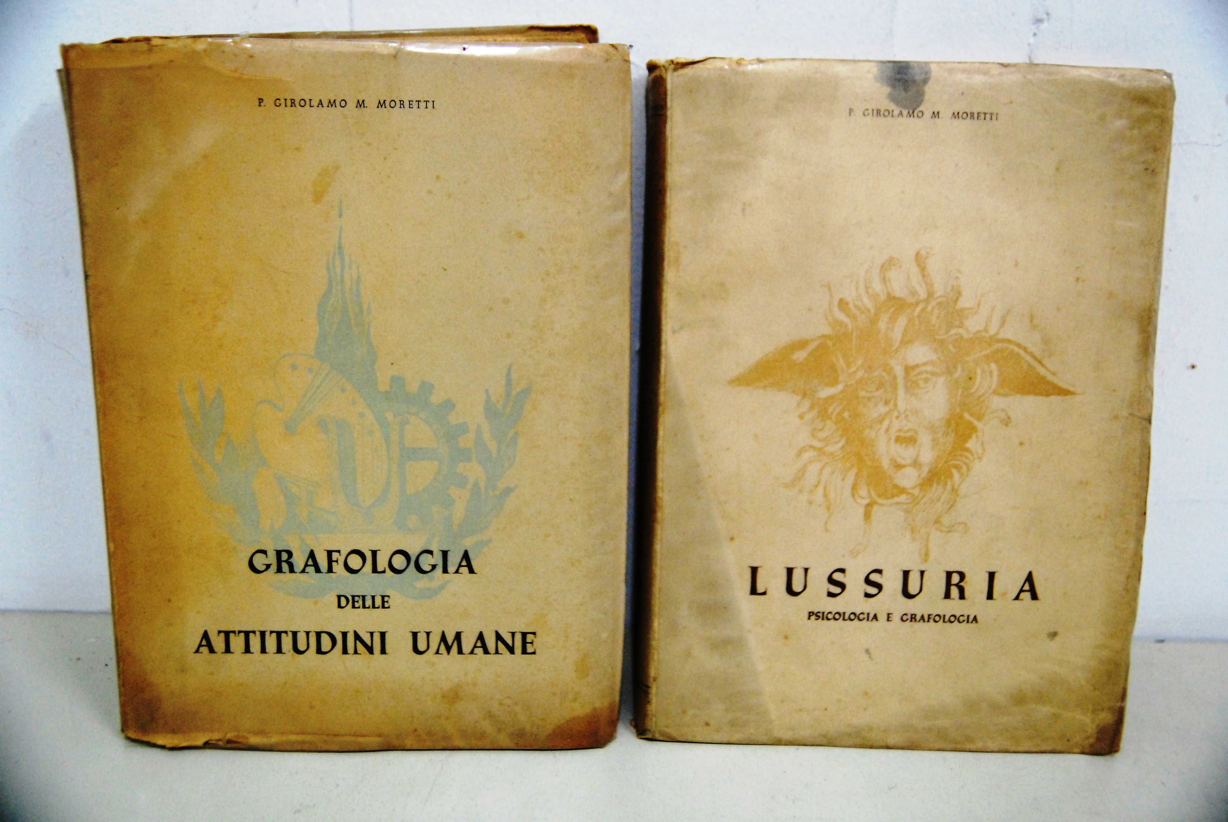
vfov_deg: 34.3
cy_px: 411
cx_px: 614
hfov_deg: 49.5
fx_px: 1332
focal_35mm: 39
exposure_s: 1/60
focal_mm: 26
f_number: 4.5
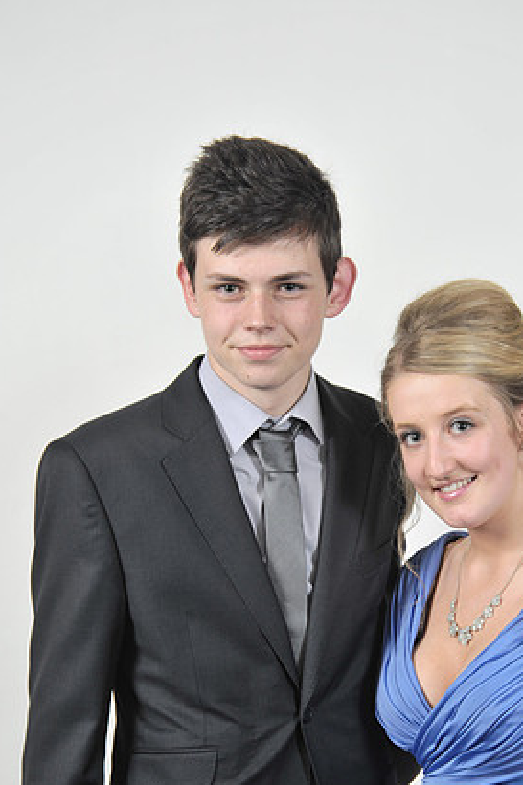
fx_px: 2006
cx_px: 366
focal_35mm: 92
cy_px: 538
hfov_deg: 14.8
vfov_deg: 22.0
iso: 1000
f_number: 7.1
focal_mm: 65
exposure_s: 1/160
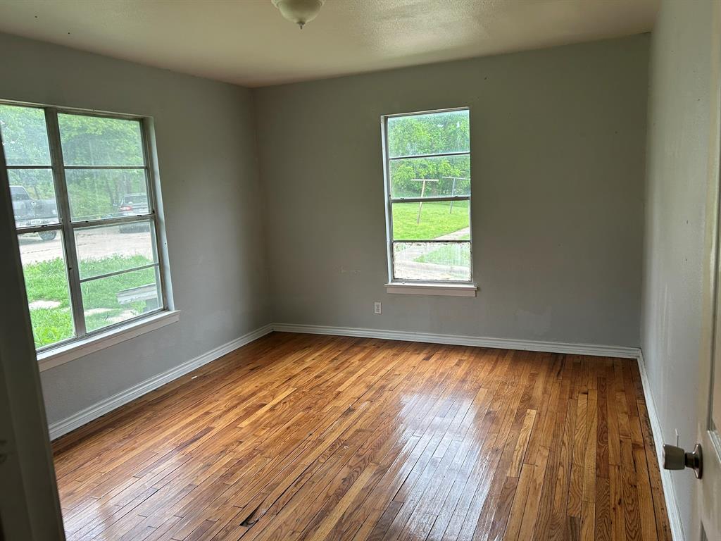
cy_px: 270
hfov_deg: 67.3
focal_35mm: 26
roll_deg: +3.6
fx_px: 542
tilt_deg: -8.8
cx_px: 360
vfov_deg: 53.1
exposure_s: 1/121
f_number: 1.5
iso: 100
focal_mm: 5.7
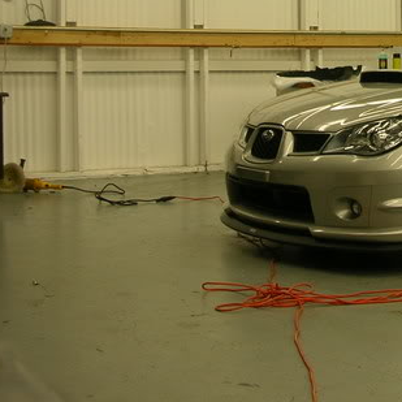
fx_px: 1051
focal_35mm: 80
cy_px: 34
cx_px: 388
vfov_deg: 21.1
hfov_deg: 21.0
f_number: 3
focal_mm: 5.8
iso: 50
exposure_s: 1/35.4
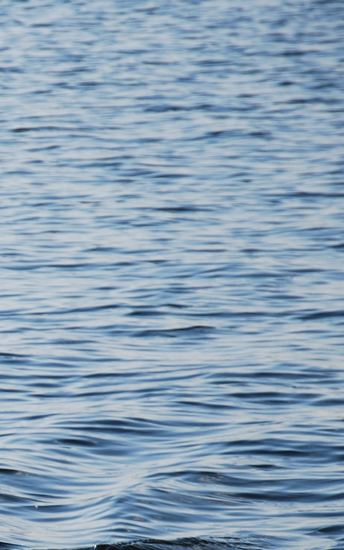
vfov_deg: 5.4
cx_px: -230
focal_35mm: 390
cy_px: 417
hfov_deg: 3.4
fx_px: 5853
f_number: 5.6
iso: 100
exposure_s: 1/500
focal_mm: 105
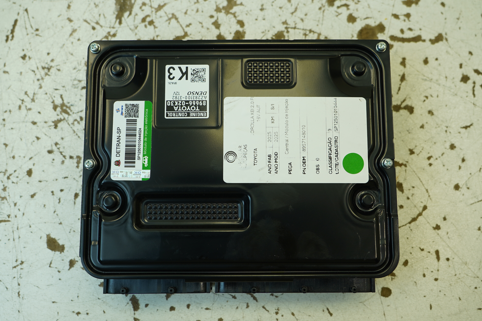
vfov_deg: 35.9
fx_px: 495
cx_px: 241
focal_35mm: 37
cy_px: 160
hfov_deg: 51.9
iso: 100
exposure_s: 1/80
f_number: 4.5
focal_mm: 25
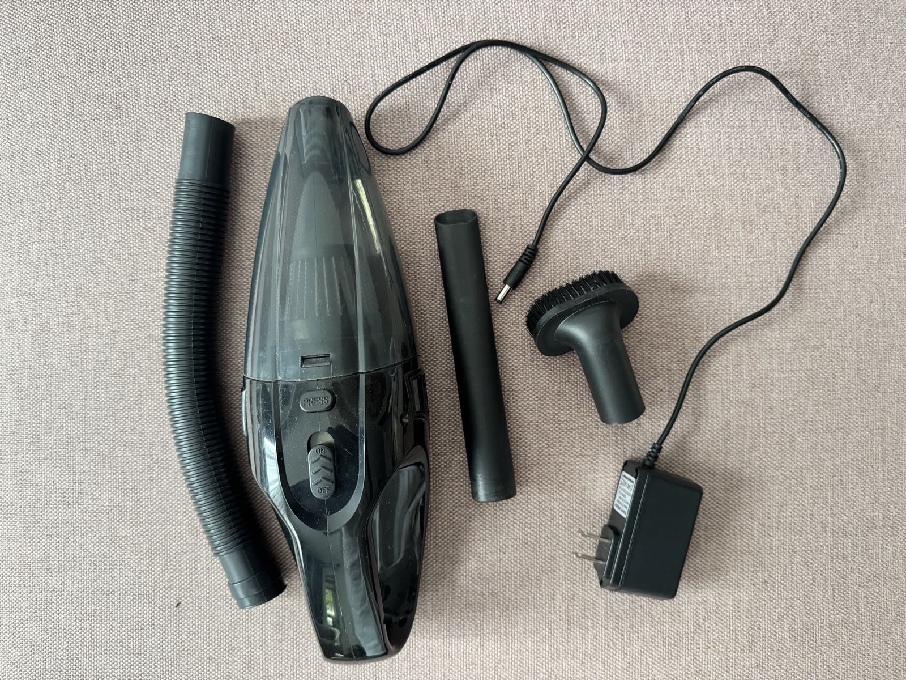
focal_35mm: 24
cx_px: 453
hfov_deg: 71.6
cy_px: 340
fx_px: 628
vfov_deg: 56.8
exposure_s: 1/60
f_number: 1.78
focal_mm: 6.76
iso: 500
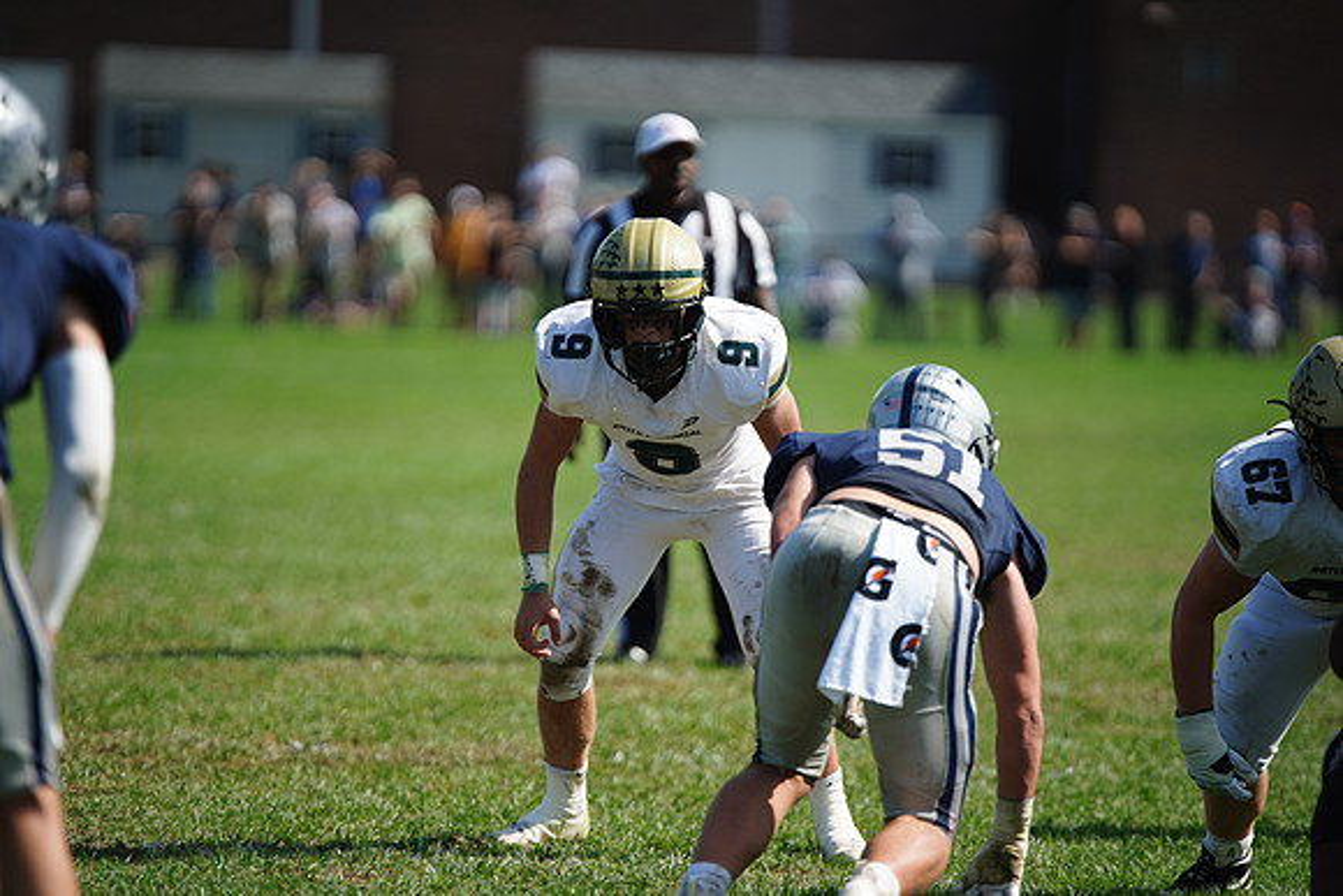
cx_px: 672
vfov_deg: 4.6
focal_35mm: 300
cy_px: 448
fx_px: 11194
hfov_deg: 6.9
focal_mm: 300
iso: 400
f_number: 2.8
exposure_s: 1/5000
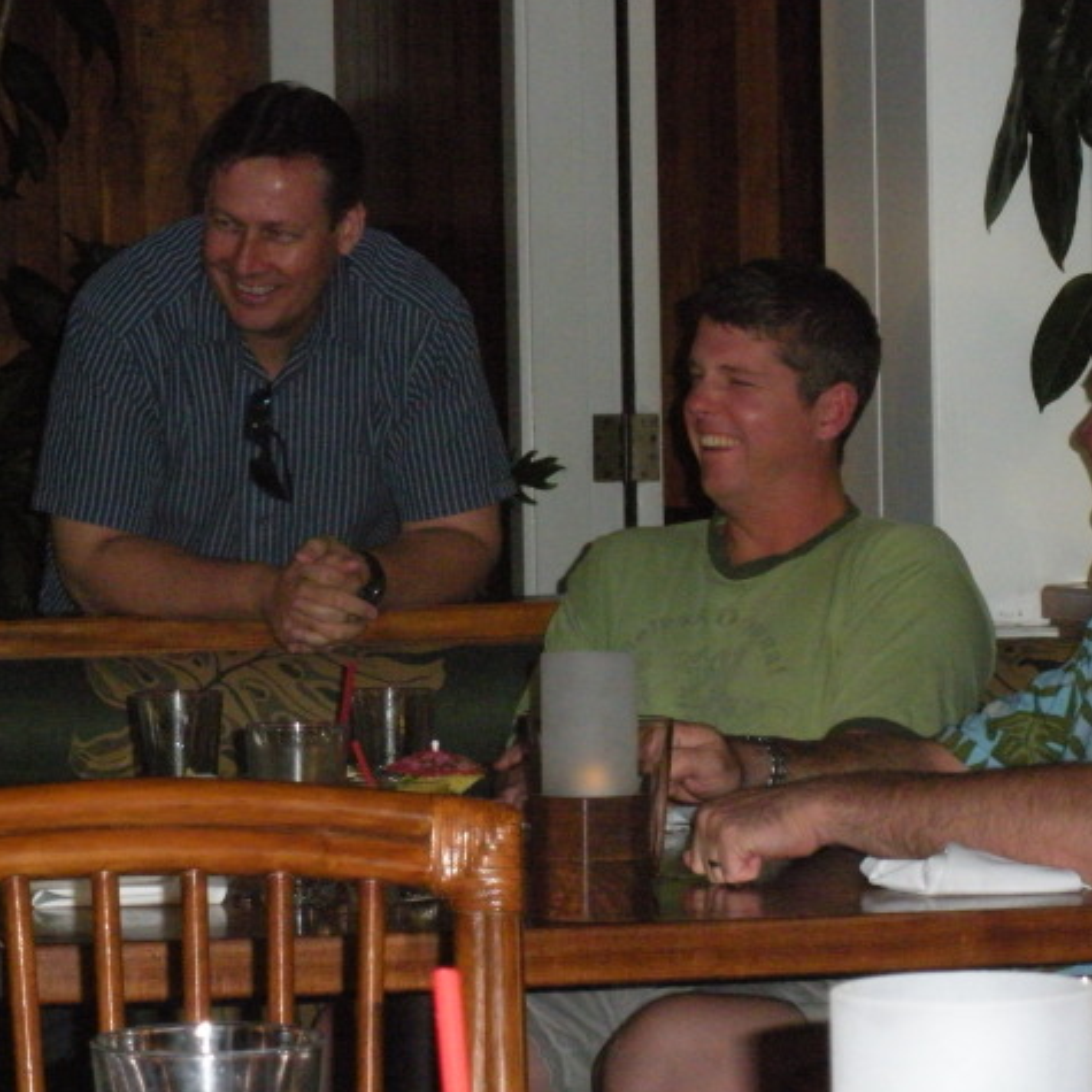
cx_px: 402
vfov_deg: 14.7
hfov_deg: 14.6
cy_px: 543
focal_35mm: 119
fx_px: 4247
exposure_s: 1/125
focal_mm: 17.4
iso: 800
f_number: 5
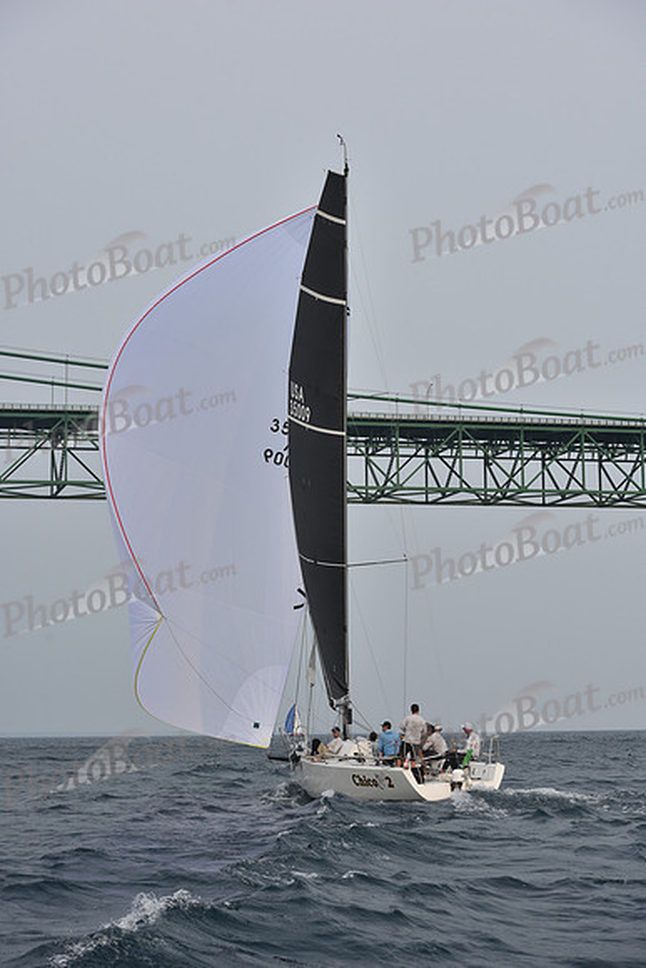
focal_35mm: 70
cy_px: 484
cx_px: 323
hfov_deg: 19.5
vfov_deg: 28.8
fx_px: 1883
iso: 250
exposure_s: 1/1000
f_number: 7.1
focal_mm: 70
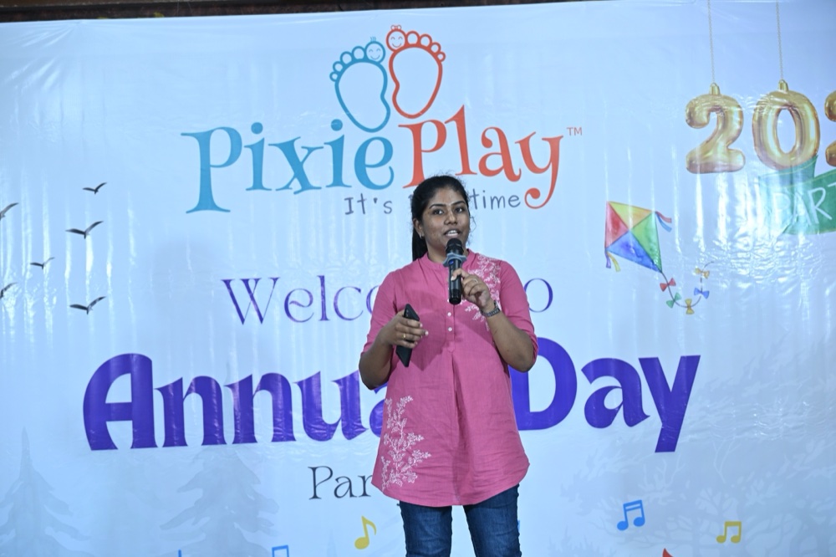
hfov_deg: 31.9
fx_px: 1462
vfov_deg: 21.6
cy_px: 278
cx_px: 418
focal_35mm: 63
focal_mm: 63
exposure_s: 1/160
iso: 500
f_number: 4
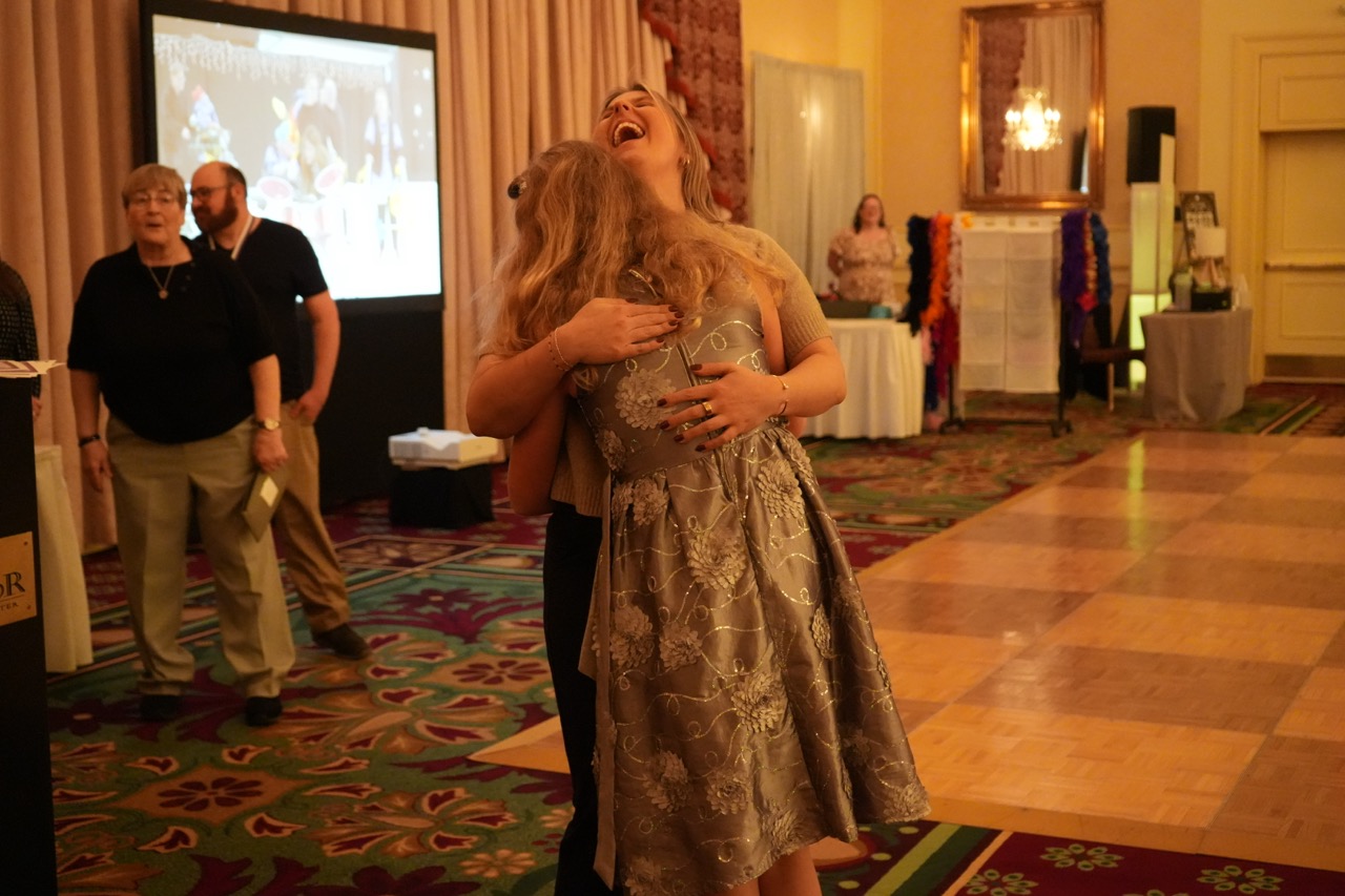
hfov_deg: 40.3
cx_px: 672
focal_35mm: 49
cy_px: 448
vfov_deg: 27.5
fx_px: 1830
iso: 12800
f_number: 4.5
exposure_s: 1/160
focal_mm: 49
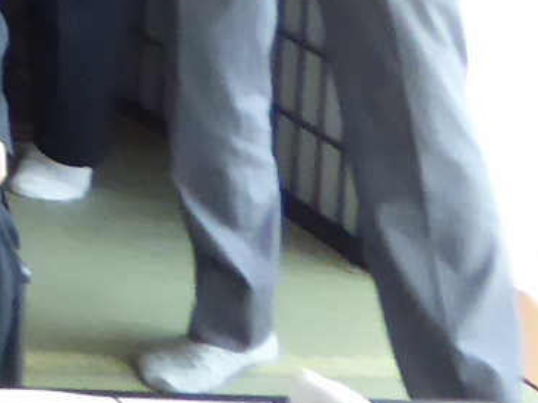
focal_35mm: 174
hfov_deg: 8.8
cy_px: -556
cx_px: -1194
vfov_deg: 7.9
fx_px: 2704
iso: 400
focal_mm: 4.3
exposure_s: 1/60
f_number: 3.3
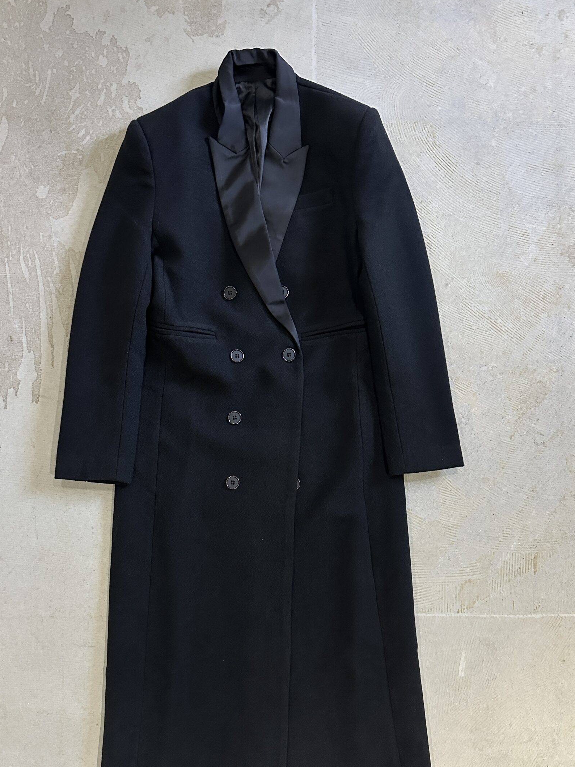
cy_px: 448
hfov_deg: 48.0
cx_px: 242
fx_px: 642
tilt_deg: -86.7
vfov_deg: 61.3
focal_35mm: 29
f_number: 1.78
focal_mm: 6.86
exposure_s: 1/60
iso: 500
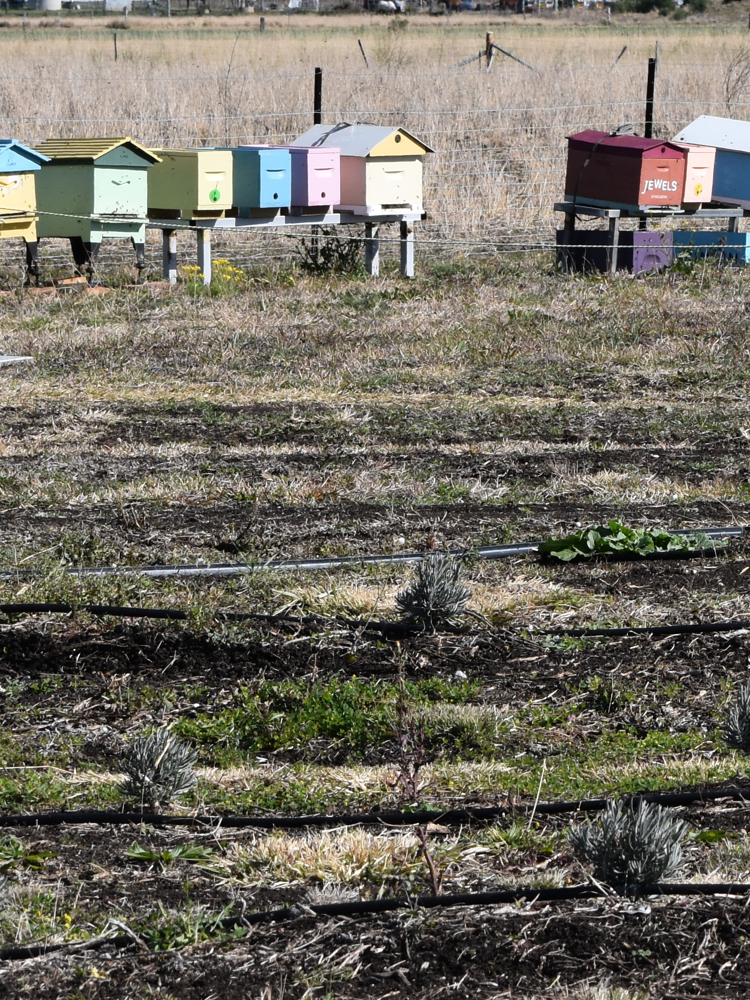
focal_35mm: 291
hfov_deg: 5.1
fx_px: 8408
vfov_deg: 6.8
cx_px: 1004
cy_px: 73
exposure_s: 1/400
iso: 200
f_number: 10
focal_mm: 70
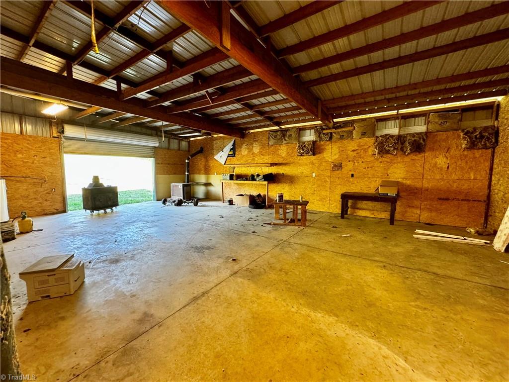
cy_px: 191
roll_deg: -0.1
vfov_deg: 85.7
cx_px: 254
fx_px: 206
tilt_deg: -6.7
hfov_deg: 102.1
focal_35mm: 14
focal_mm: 2.22
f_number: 2.2
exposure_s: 1/78
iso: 320
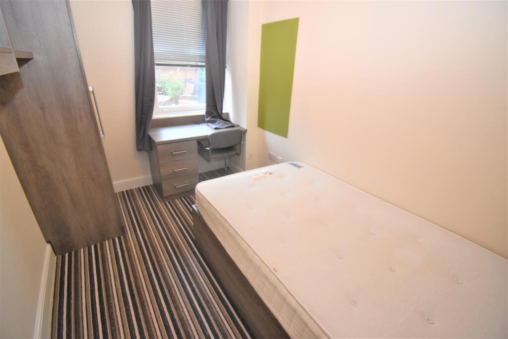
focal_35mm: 15
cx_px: 254
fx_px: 212
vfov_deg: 77.3
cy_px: 170
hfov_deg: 100.4
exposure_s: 1/60
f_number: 4.5
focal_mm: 10
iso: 1600
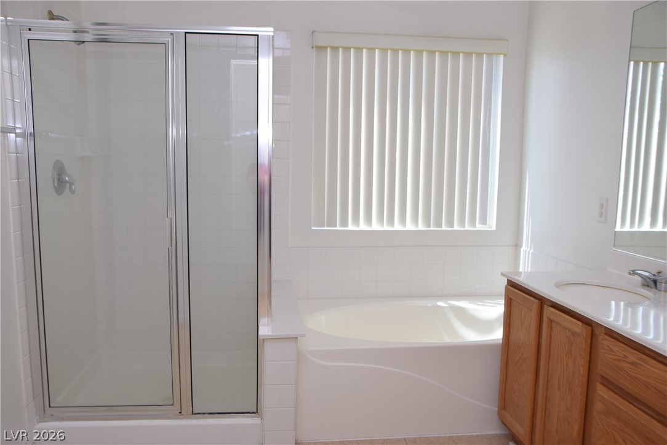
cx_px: 334
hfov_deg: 61.9
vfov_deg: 43.7
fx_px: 556
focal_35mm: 30
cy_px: 222
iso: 400
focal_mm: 20
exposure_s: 1/160
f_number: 6.3
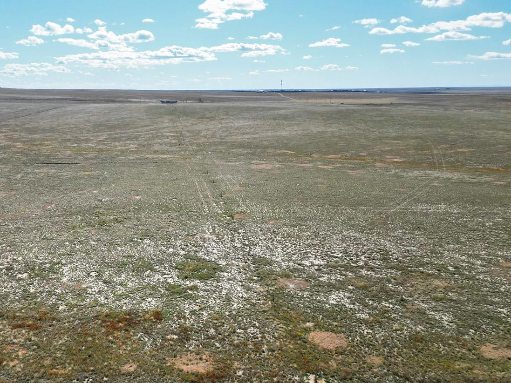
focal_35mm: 35
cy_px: 241
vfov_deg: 40.4
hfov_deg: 51.8
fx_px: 517
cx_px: 177
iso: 200
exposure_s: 1/5000
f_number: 1.7
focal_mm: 6.72
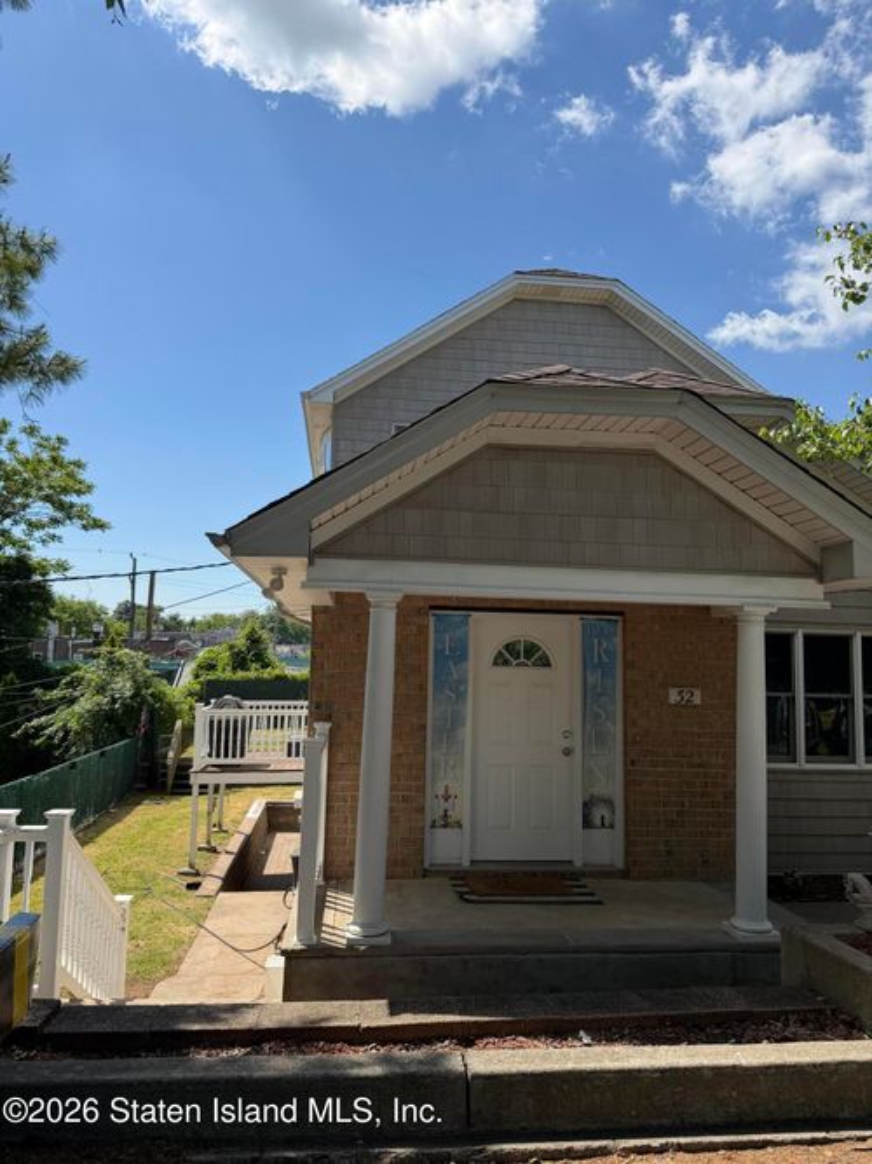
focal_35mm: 24
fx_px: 806
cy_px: 582
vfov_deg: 71.6
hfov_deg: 56.8
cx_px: 436
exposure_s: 1/3953
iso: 80
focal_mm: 6.76
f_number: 1.78
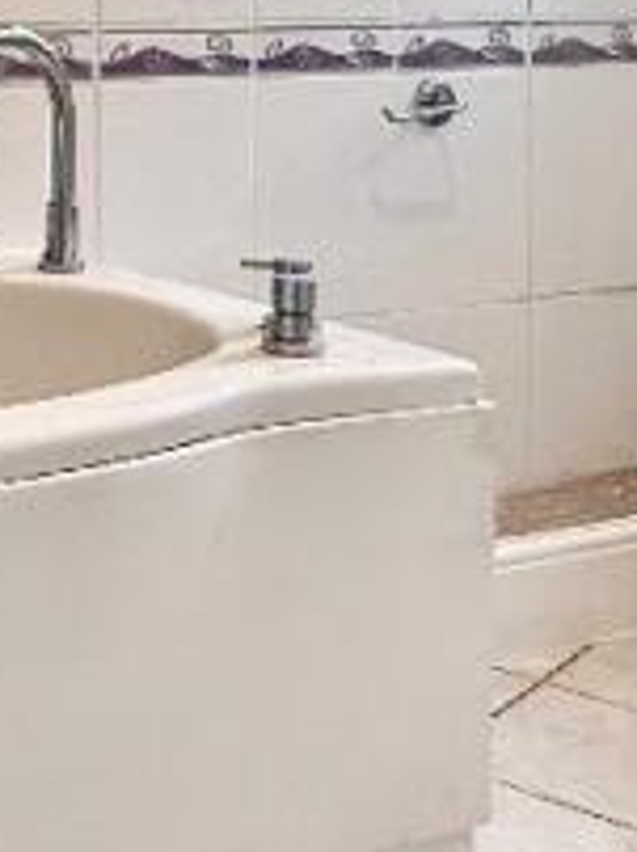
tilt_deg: -0.9
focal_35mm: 71
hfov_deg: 18.9
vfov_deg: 26.0
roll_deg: -0.4
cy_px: 4
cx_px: -232
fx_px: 1746
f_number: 2.2
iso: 200
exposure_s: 1/99
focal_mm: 2.22
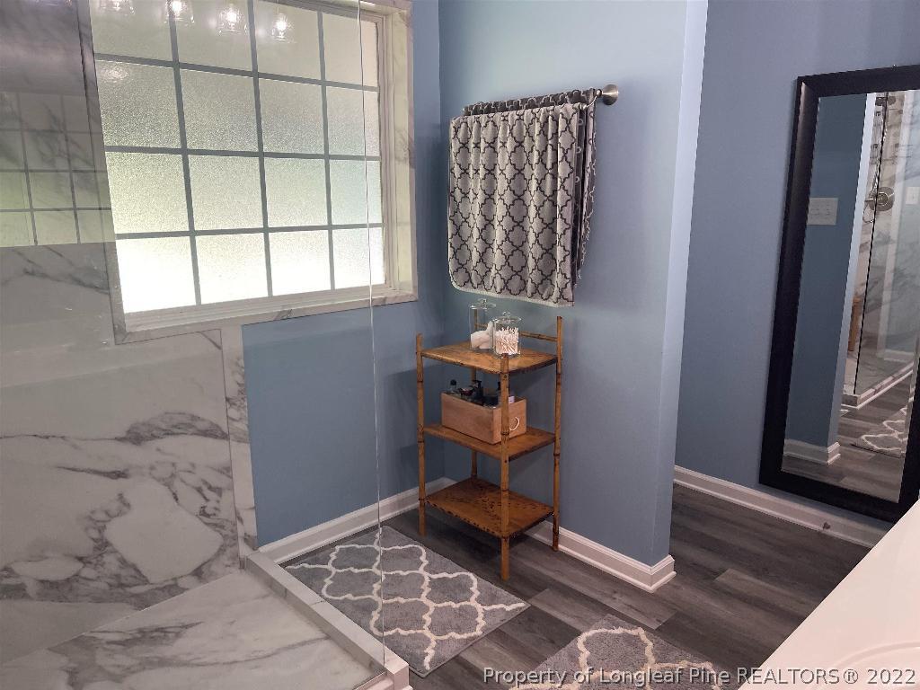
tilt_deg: -13.3
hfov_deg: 67.3
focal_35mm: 26
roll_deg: +1.2
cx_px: 460
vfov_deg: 53.1
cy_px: 345
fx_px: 691
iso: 100
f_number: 1.6
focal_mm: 5.1
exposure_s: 1/120
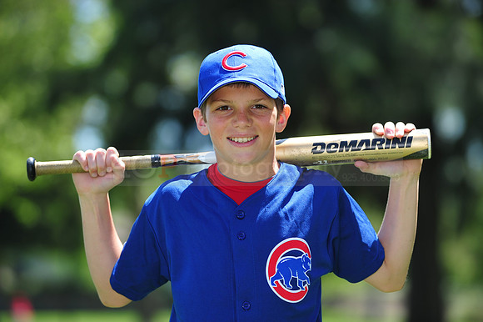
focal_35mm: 200
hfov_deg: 10.3
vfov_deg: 6.9
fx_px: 2682
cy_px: 161
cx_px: 242
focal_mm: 200
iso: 200
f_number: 4.5
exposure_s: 1/640
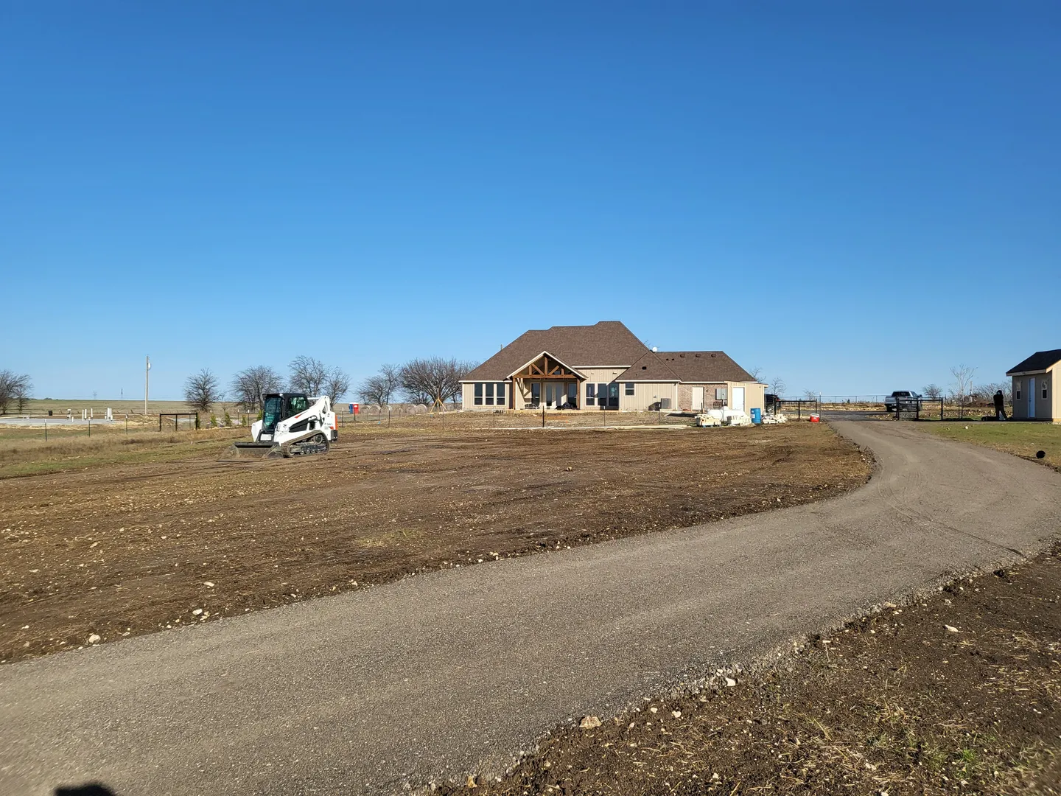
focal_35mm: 26
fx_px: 797
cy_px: 398
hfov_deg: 67.3
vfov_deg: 53.1
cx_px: 530
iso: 50
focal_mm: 4.25
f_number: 1.8
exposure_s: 1/3084
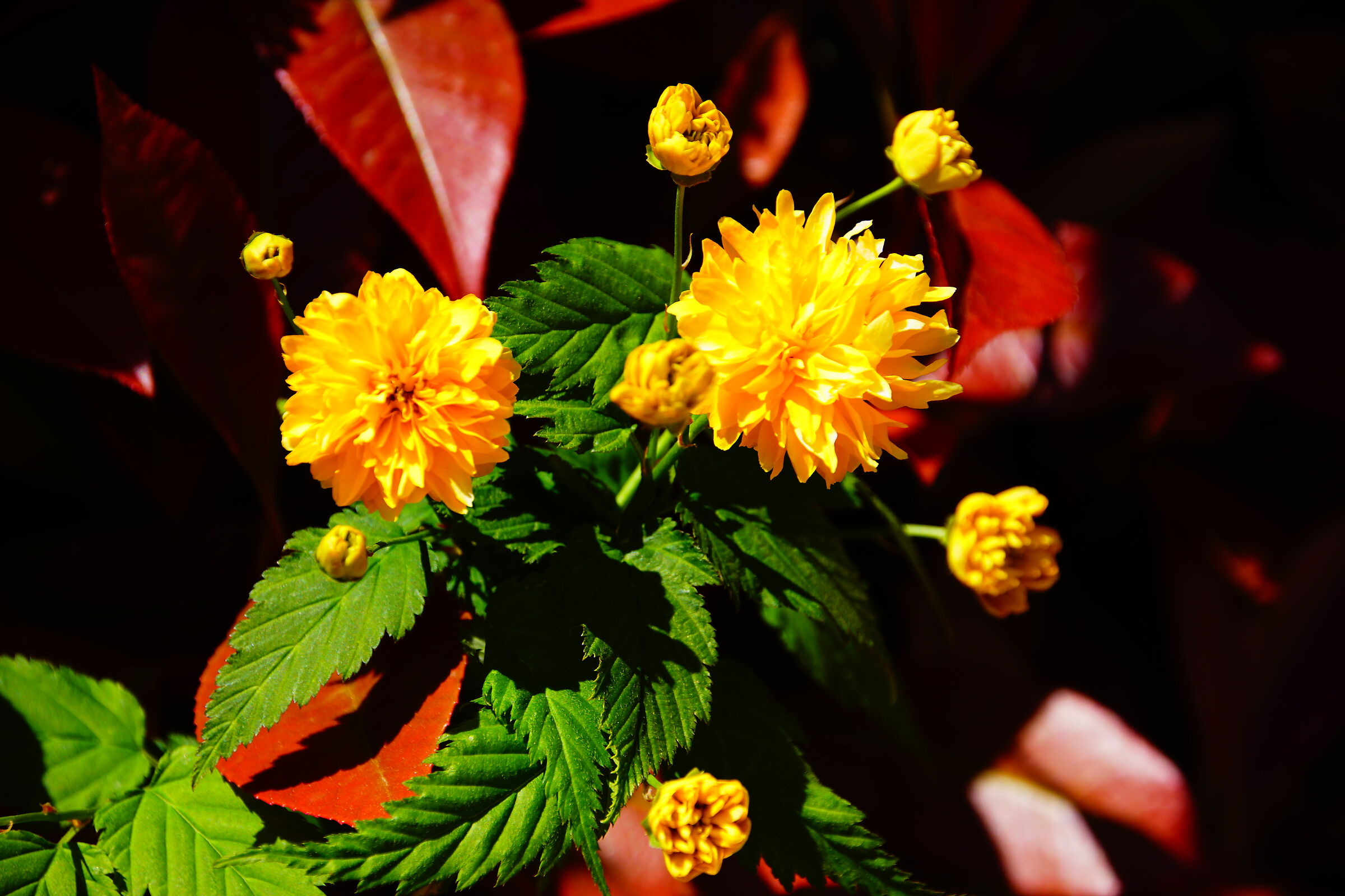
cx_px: 672
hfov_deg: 10.5
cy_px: 448
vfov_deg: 7.0
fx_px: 7285
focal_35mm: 195
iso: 100
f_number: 8
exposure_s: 1/350
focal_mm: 130
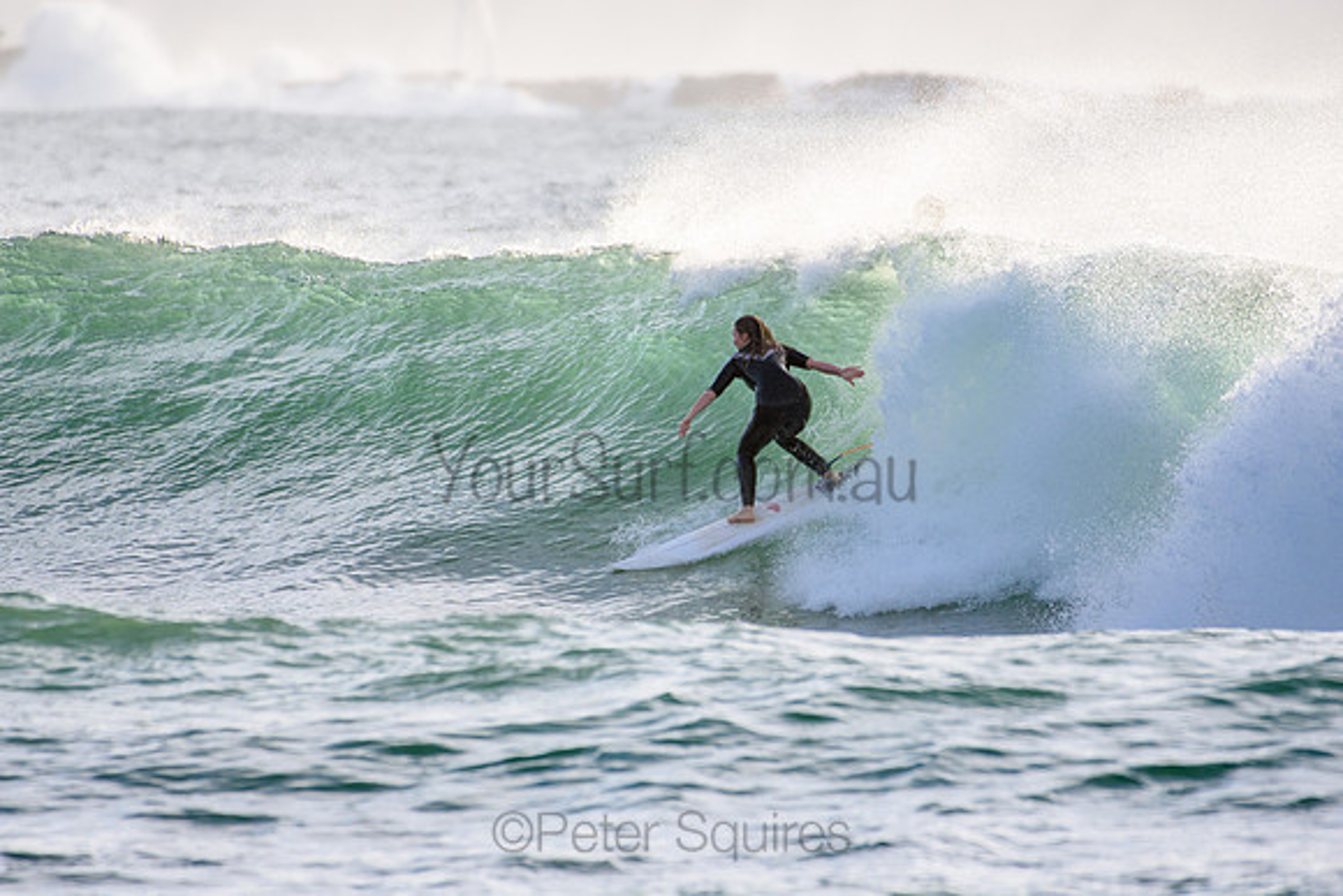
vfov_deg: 1.8
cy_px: 448
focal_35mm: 750
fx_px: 27984
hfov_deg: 2.7
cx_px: 672
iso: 500
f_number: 5.6
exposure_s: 1/2000
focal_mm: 500
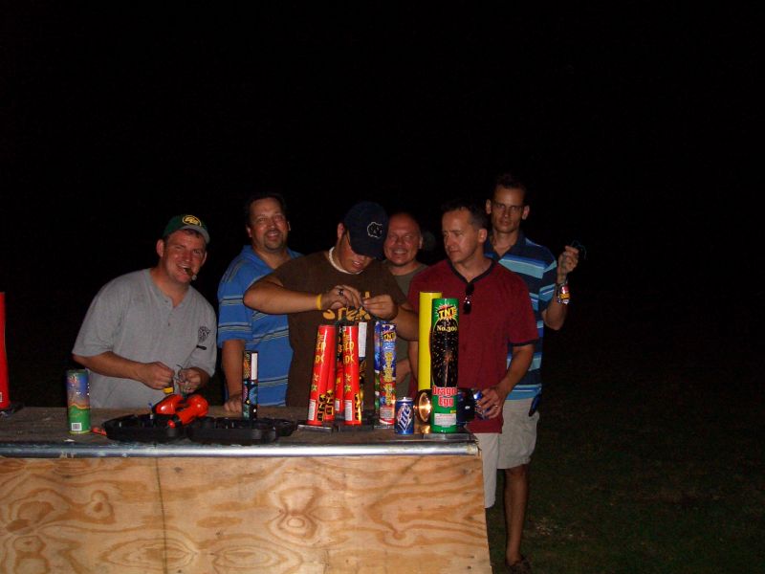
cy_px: 287
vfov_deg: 39.7
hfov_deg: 51.4
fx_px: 796
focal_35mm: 36
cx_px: 382
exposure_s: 1/40
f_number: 4
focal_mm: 4.8
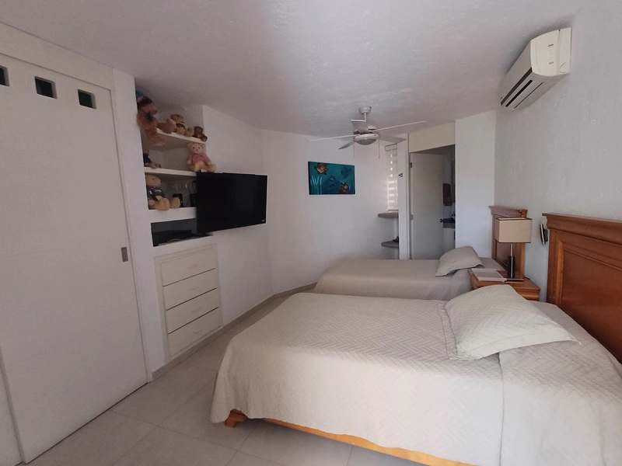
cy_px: 233
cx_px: 311
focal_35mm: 16
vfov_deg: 78.1
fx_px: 287
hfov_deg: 94.5
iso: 200
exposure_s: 1/50
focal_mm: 1.64
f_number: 2.2
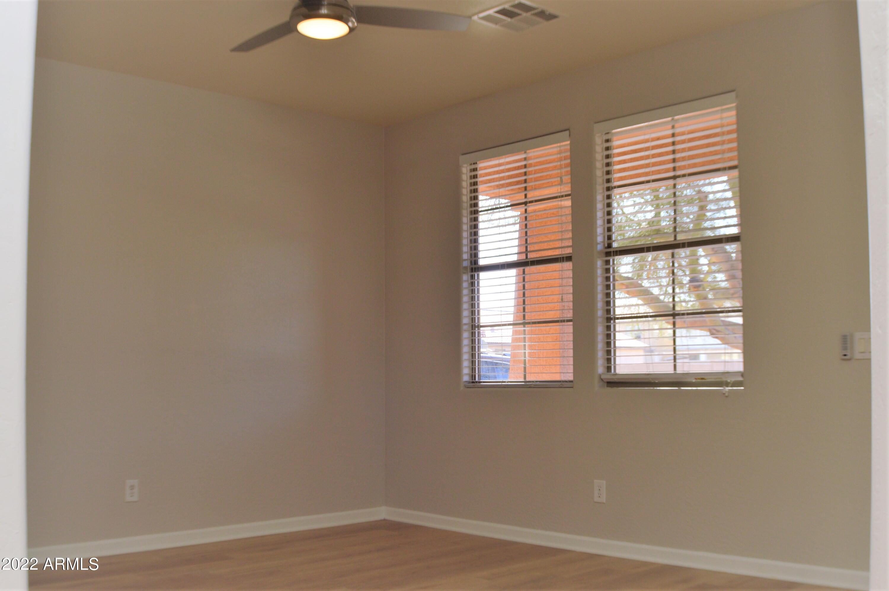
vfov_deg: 34.1
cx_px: 444
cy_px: 296
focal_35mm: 39
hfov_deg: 49.6
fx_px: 962
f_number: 5
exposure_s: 1/100
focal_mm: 26
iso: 100
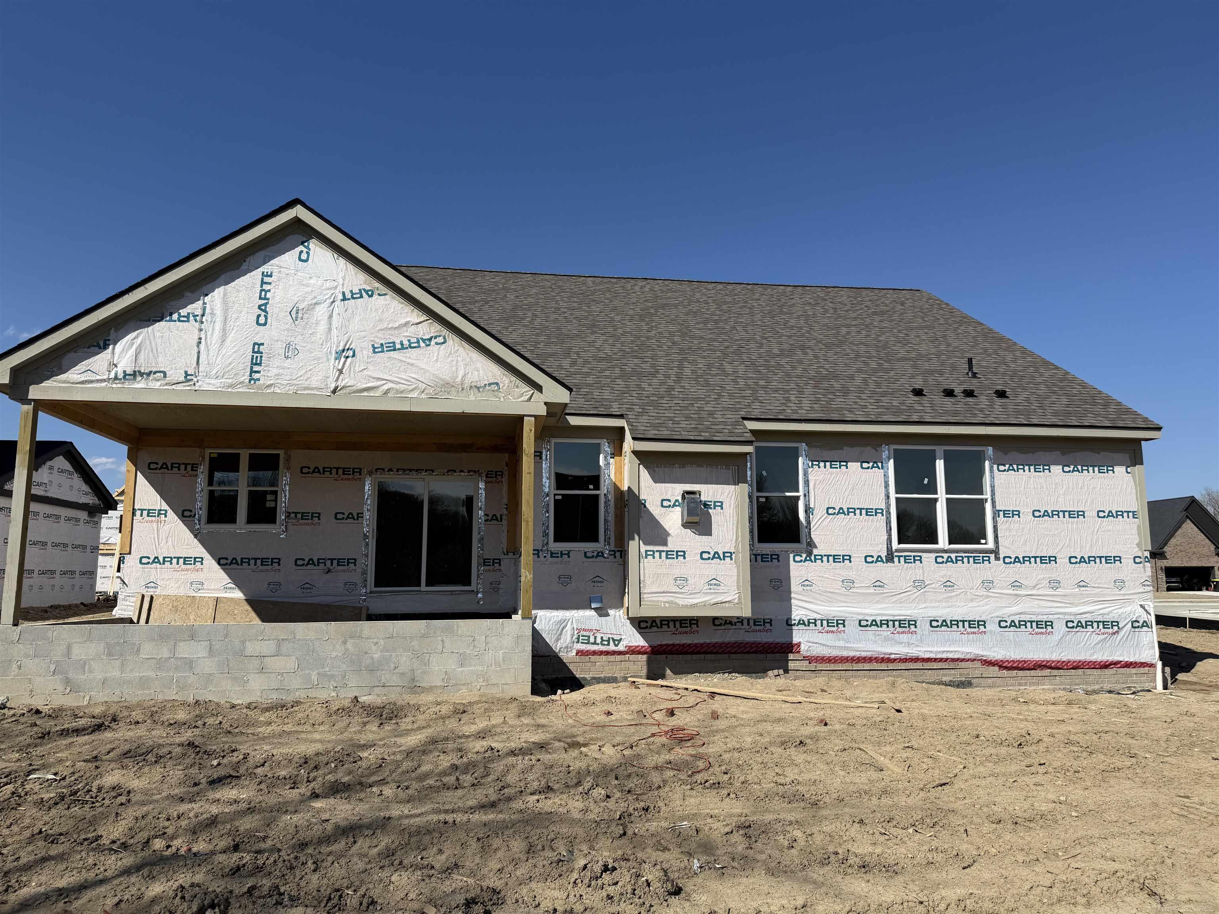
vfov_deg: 56.8
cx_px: 610
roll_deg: +0.5
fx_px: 845
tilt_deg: +8.2
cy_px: 457
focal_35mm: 24
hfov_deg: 71.6
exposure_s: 1/7353
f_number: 1.78
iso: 80
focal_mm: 6.76
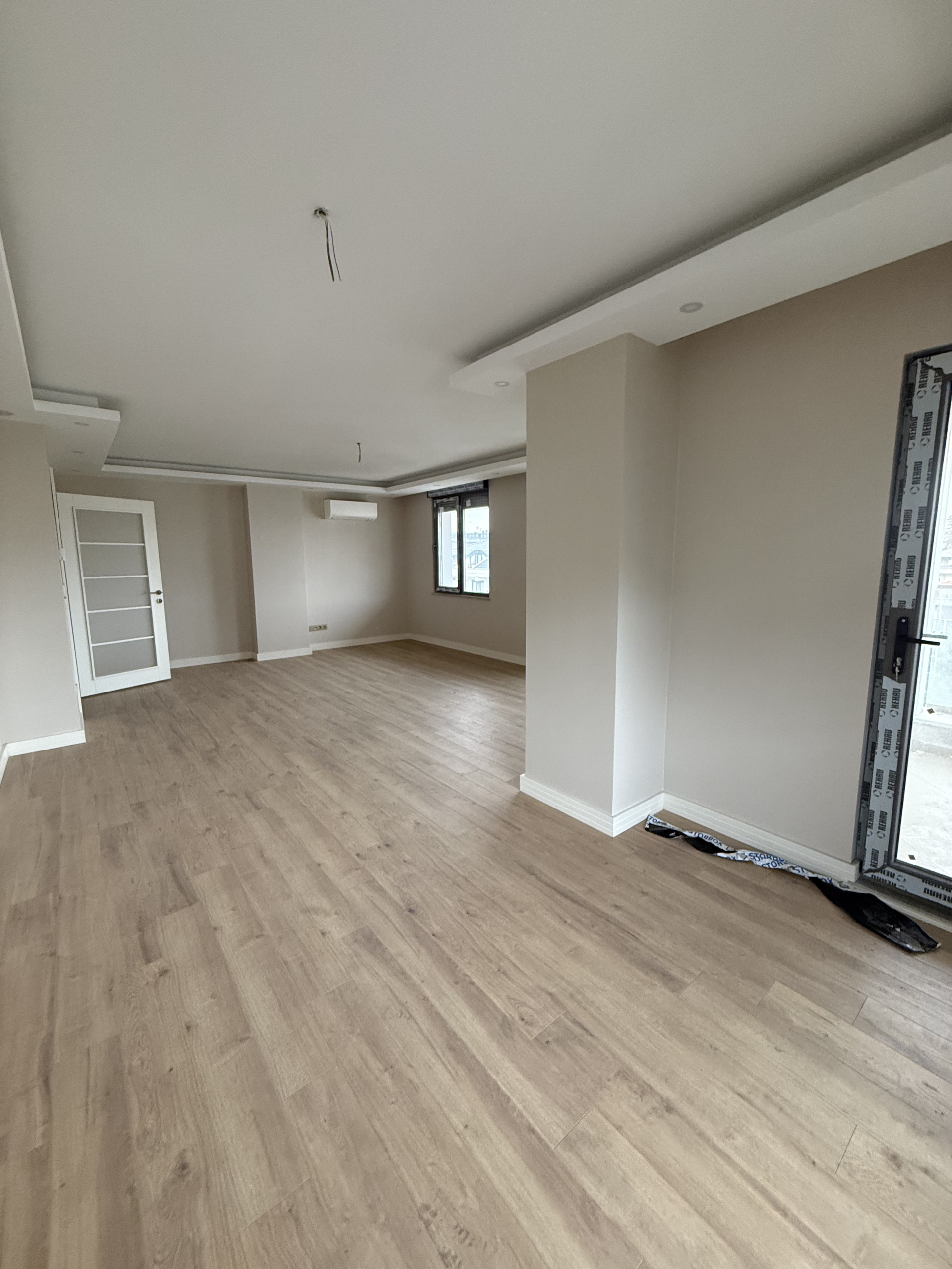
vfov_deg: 102.1
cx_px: 476
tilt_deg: -7.8
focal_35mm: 14
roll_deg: +0.0
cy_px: 634
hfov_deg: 85.7
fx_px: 513
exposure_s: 1/50
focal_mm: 2.22
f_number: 2.2
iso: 320
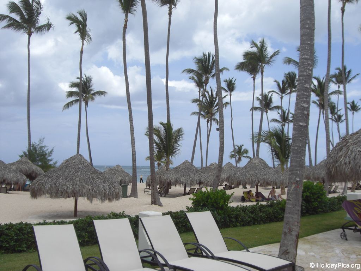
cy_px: 136
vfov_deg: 37.7
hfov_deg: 49.0
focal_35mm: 38
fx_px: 396
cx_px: 180
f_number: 8
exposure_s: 1/200
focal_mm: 6.2
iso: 64
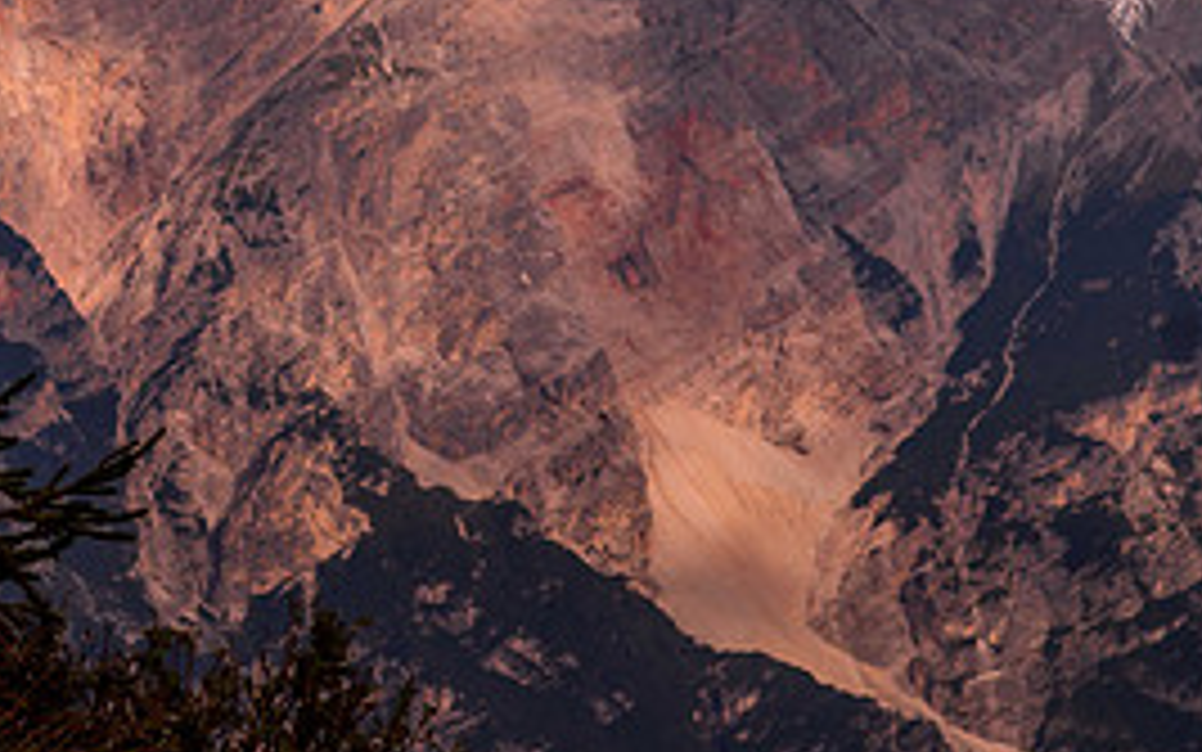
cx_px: 108
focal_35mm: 398
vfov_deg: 3.3
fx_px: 13041
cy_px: -88
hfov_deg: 5.3
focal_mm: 120
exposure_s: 1/200
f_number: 6.3
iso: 100
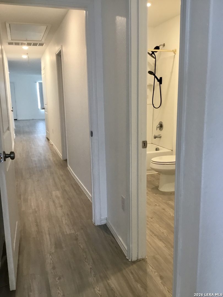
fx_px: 266
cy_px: 148
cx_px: 112
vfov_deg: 58.4
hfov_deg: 45.4
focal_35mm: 31
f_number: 2.4
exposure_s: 1/30
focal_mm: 3.3
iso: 50
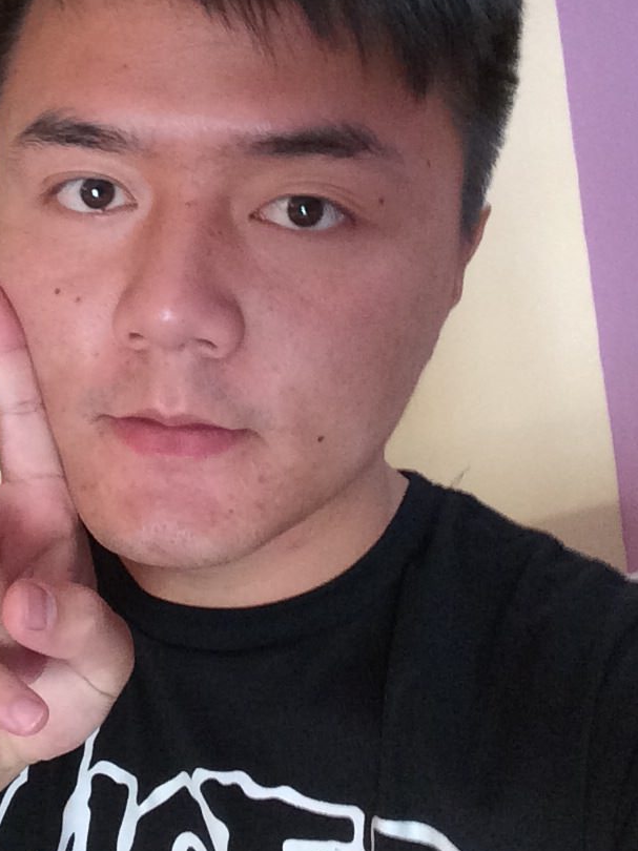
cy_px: 345
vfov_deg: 38.8
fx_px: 1205
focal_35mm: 49
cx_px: 177
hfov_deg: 29.3
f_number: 2.4
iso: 250
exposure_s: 1/30
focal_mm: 2.15
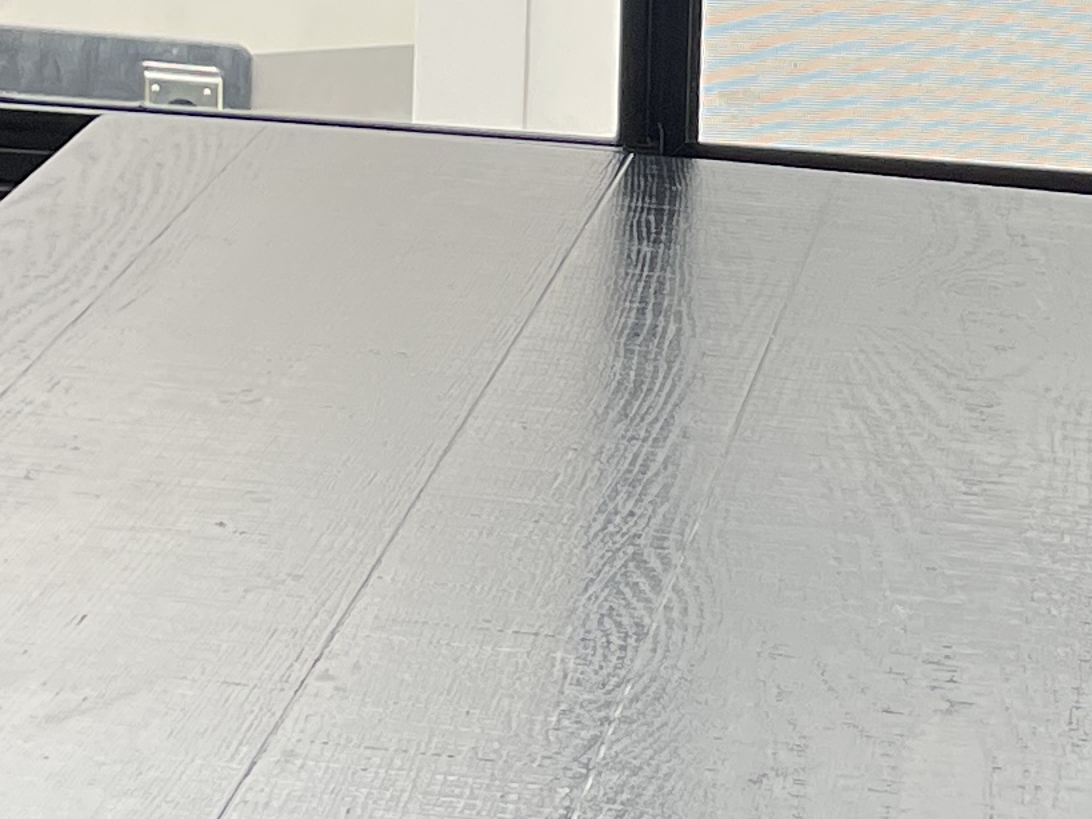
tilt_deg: -9.7
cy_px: -143
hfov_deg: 15.4
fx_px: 4037
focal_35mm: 128
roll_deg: -0.5
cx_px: 701
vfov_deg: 11.4
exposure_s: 1/121
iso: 80
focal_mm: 4.2
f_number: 1.6
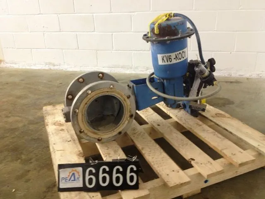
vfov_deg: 40.7
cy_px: 100
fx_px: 268
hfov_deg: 52.6
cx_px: 132
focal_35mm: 35
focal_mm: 4.28
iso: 160
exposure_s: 1/20
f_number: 2.4
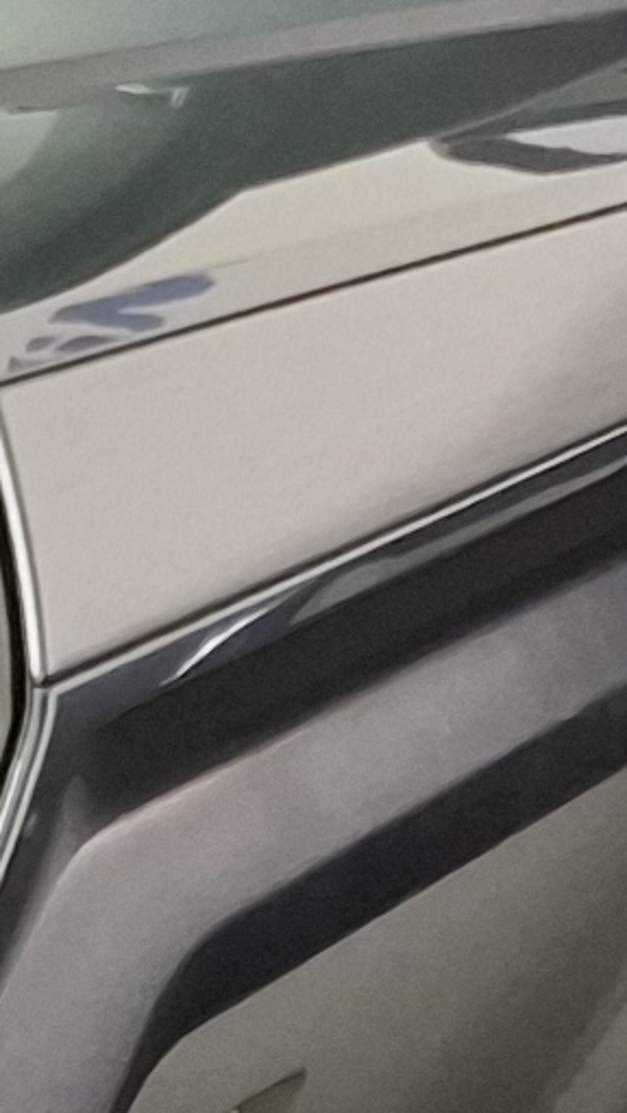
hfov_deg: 6.1
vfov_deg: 9.6
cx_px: 111
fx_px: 5903
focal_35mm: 200
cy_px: 2633
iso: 800
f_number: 1.8
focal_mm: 5.54
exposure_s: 1/20
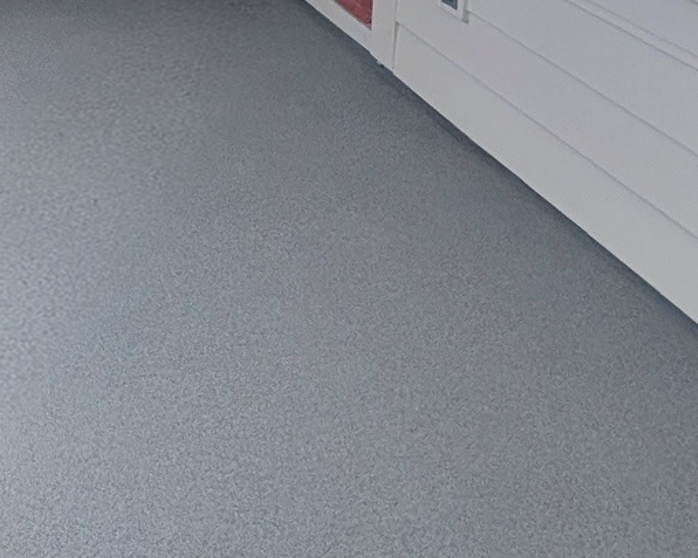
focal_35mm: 47
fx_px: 971
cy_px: -281
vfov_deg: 24.7
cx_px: -81
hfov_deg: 34.0
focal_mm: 2.02
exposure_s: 1/4878
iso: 49
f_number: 1.7
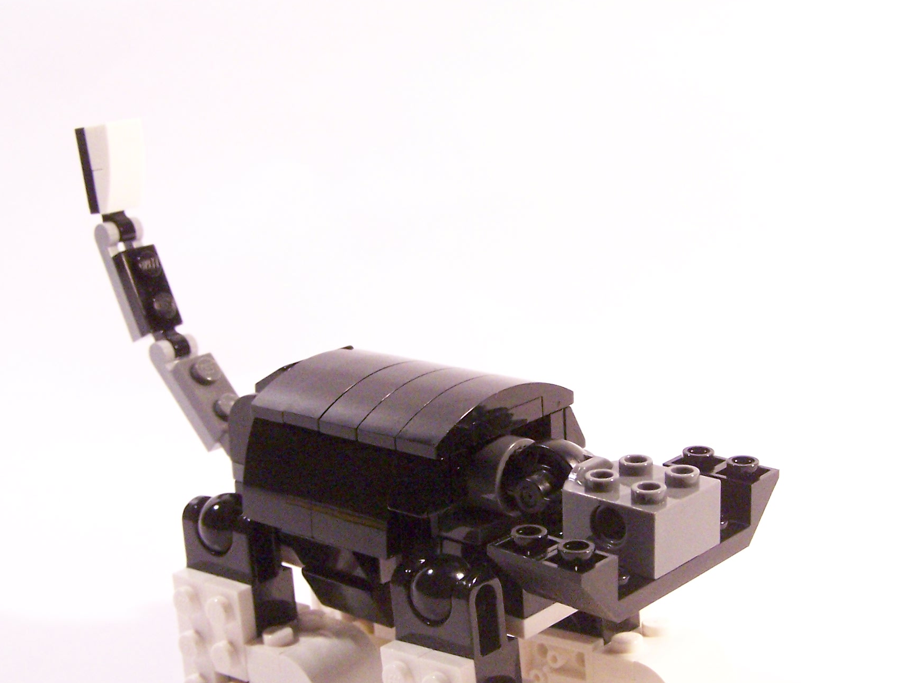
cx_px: 534
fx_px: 1499
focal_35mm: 57
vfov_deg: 25.6
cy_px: 404
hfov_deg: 33.7
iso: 400
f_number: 3.6
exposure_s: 1/30
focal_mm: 6.3
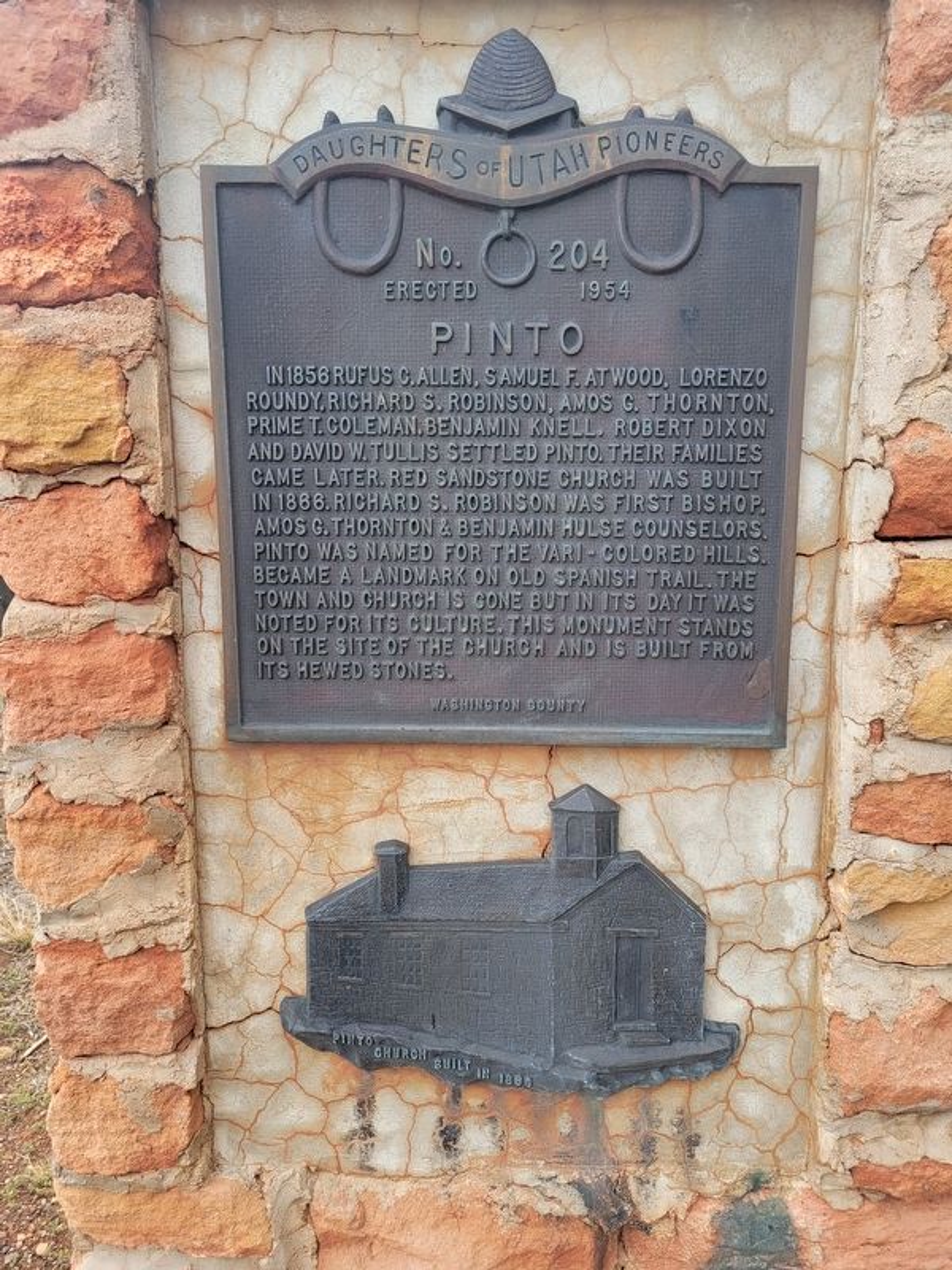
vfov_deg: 67.3
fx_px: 953
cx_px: 476
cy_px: 635
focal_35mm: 26
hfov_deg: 53.1
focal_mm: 5.4
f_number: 1.8
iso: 40
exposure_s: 1/172
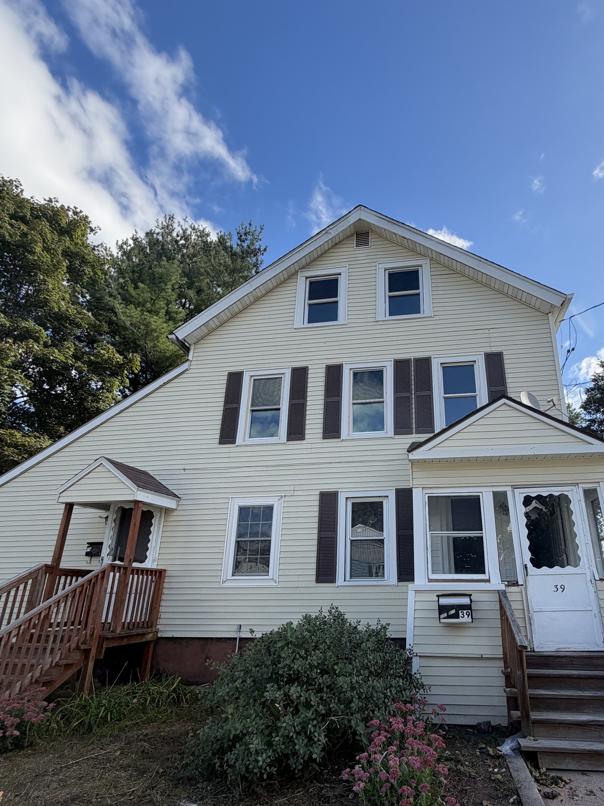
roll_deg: +0.4
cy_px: 469
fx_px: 419
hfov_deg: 70.3
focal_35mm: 18
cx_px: 383
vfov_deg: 87.0
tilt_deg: +18.7
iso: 40
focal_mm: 2.22
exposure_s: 1/770
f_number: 2.2
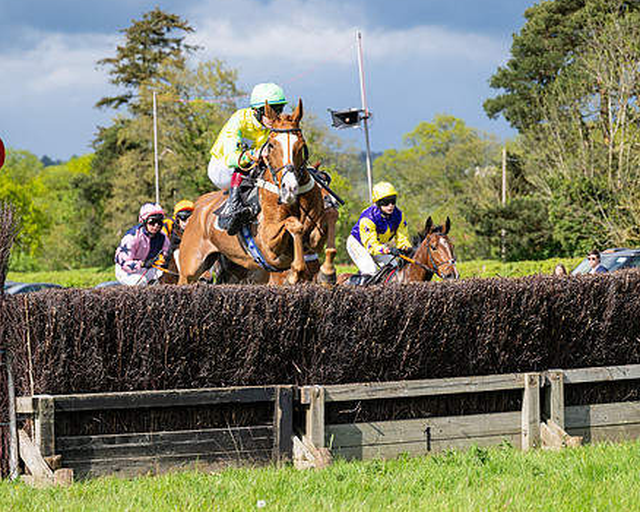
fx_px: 2688
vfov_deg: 10.9
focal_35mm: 142
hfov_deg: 13.6
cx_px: 258
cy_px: 272
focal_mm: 98
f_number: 4
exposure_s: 1/2000
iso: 200
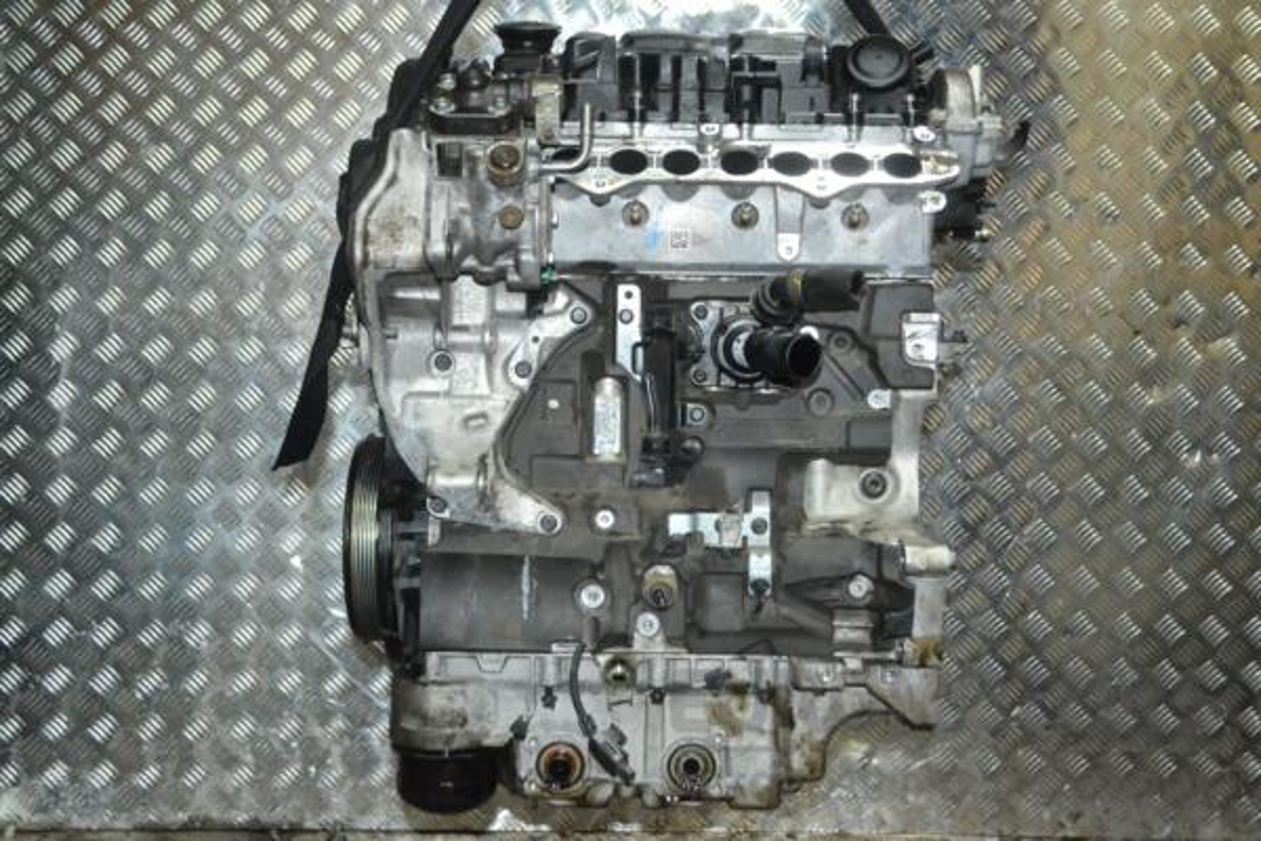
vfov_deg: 30.8
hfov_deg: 45.0
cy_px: 420
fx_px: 1524
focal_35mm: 44
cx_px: 630
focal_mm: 29
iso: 1400
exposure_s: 1/60
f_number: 4.5
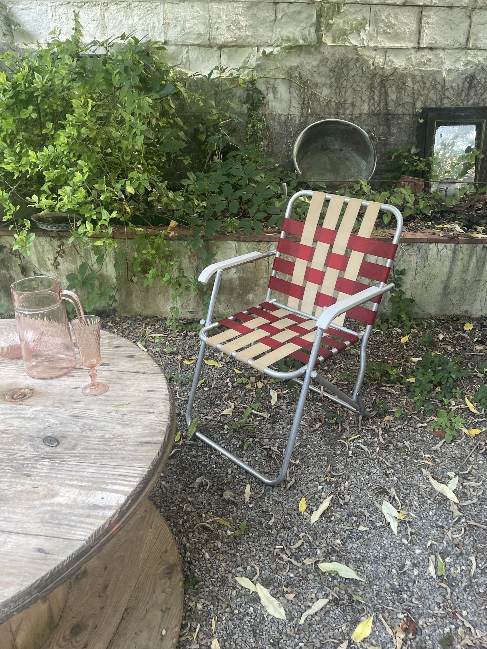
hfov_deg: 53.1
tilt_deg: -23.5
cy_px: 324
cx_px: 244
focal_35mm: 26
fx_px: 488
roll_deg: +1.3
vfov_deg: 67.3
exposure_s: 1/113
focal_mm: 4.2
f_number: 1.6
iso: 125
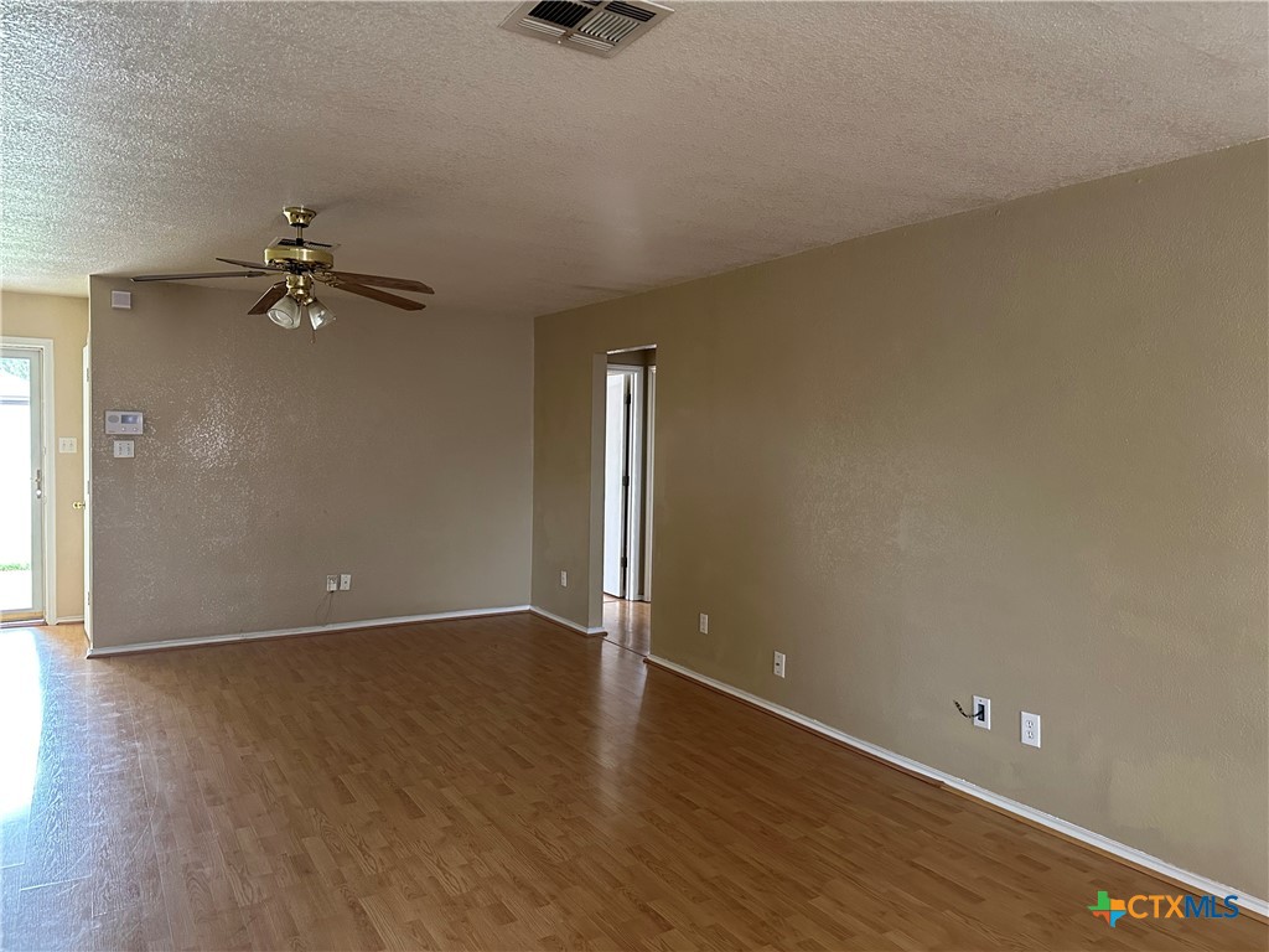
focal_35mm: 24
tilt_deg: -2.0
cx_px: 634
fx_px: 880
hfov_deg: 71.6
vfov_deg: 56.8
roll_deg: -0.8
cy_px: 476
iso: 500
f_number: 1.78
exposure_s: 1/60
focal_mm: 6.86
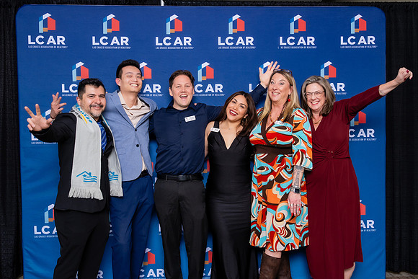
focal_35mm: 42
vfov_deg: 31.6
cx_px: 222
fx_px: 493
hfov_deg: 46.0
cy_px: 156
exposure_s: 1/200
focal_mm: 30
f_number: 5.6
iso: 500
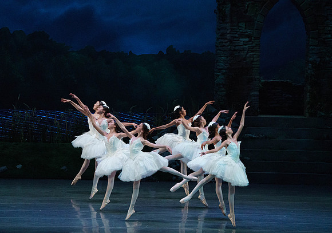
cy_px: 126
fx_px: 2227
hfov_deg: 8.5
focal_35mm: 238
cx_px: 149
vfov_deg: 6.0
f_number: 5.6
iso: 8000
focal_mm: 212
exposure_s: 1/250
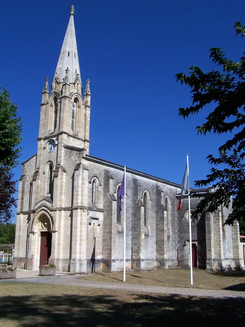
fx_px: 359
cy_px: 164
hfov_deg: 37.7
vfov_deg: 49.0
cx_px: 122
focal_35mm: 38
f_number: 5.6
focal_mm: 6.3
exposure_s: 1/640
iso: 80
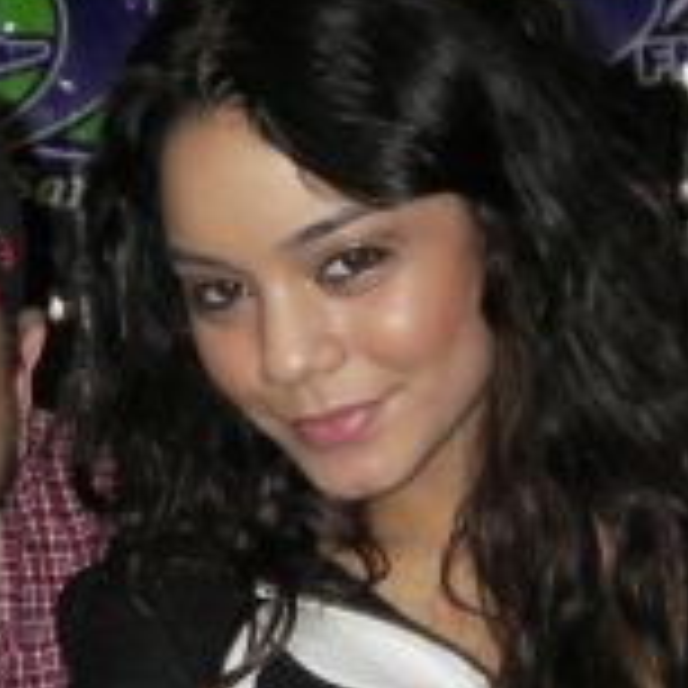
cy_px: 479
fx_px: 4205
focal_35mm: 187
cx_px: 58
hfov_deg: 9.3
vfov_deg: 9.3
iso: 160
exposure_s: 1/50
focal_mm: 12
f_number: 3.8
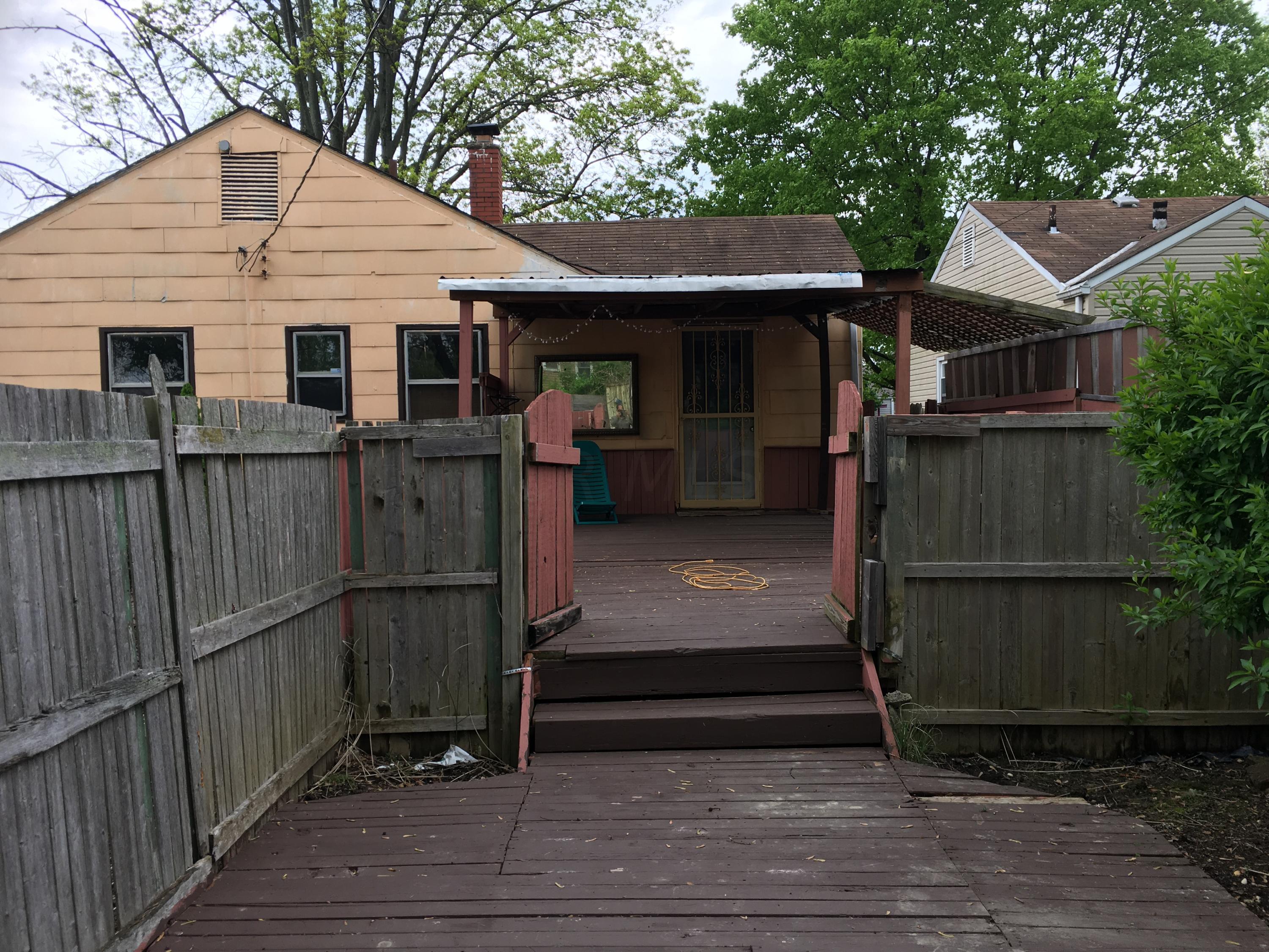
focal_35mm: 29
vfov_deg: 48.2
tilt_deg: -1.0
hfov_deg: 61.7
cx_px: 634
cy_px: 476
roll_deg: +0.4
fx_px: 1063
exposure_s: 1/323
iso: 25
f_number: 2.2
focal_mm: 4.15
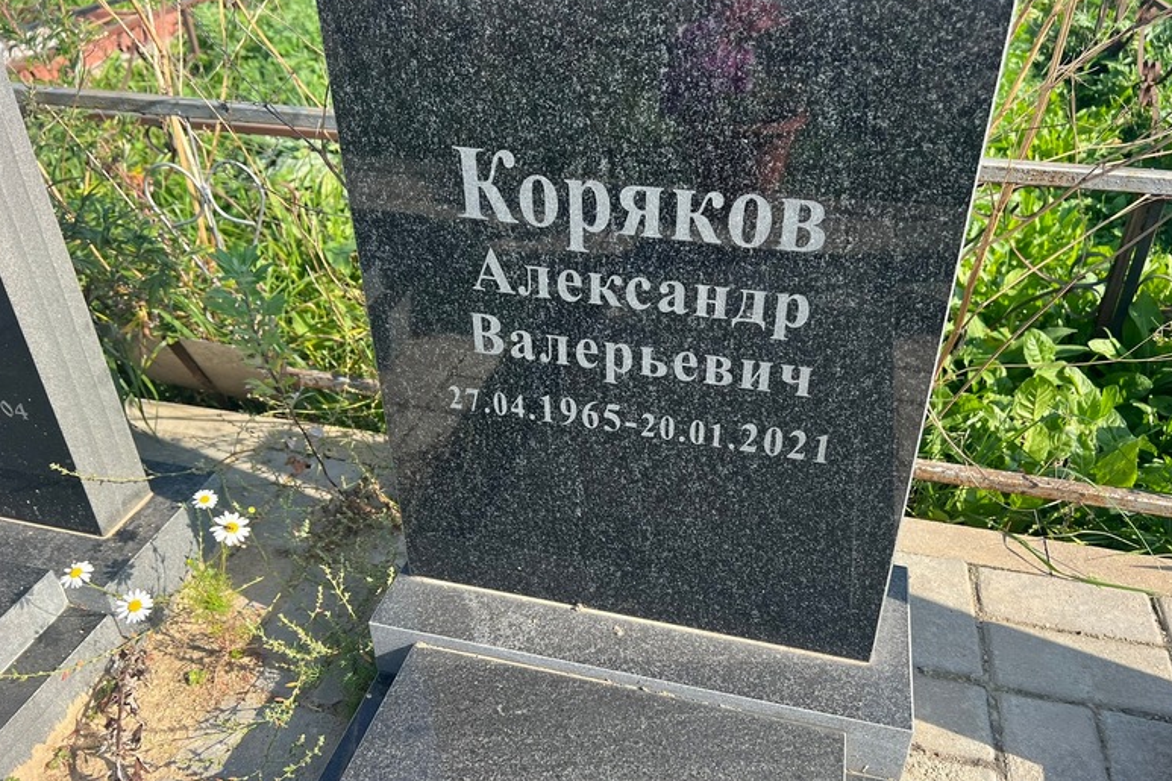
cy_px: 359
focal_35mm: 28
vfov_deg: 46.3
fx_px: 911
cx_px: 596
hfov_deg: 65.5
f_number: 1.5
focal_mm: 5.7
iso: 50
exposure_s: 1/1238
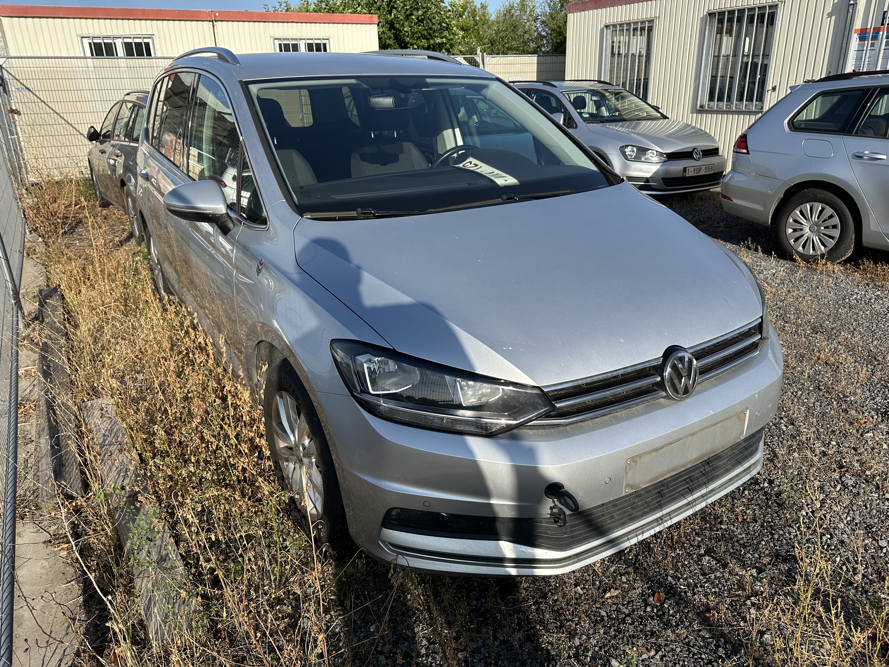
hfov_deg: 71.6
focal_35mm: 24
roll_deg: -2.3
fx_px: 616
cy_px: 334
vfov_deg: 56.8
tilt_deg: -16.4
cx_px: 444
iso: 80
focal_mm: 6.86
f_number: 1.78
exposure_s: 1/2732
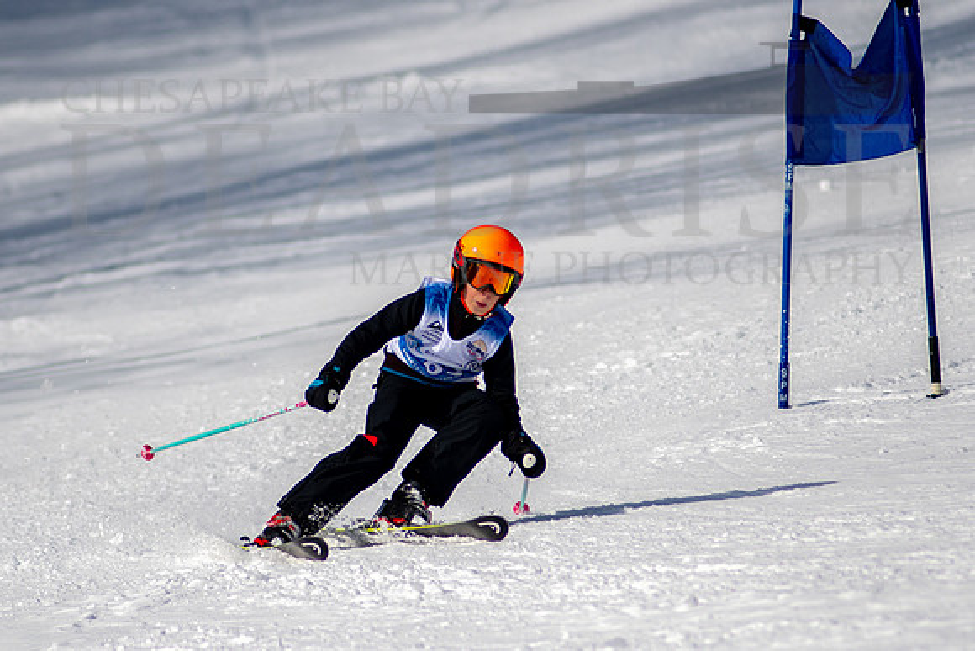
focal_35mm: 708
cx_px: 439
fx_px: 19176
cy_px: 366
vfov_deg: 1.9
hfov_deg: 2.9
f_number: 2.8
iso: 100
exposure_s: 1/8000
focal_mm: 300
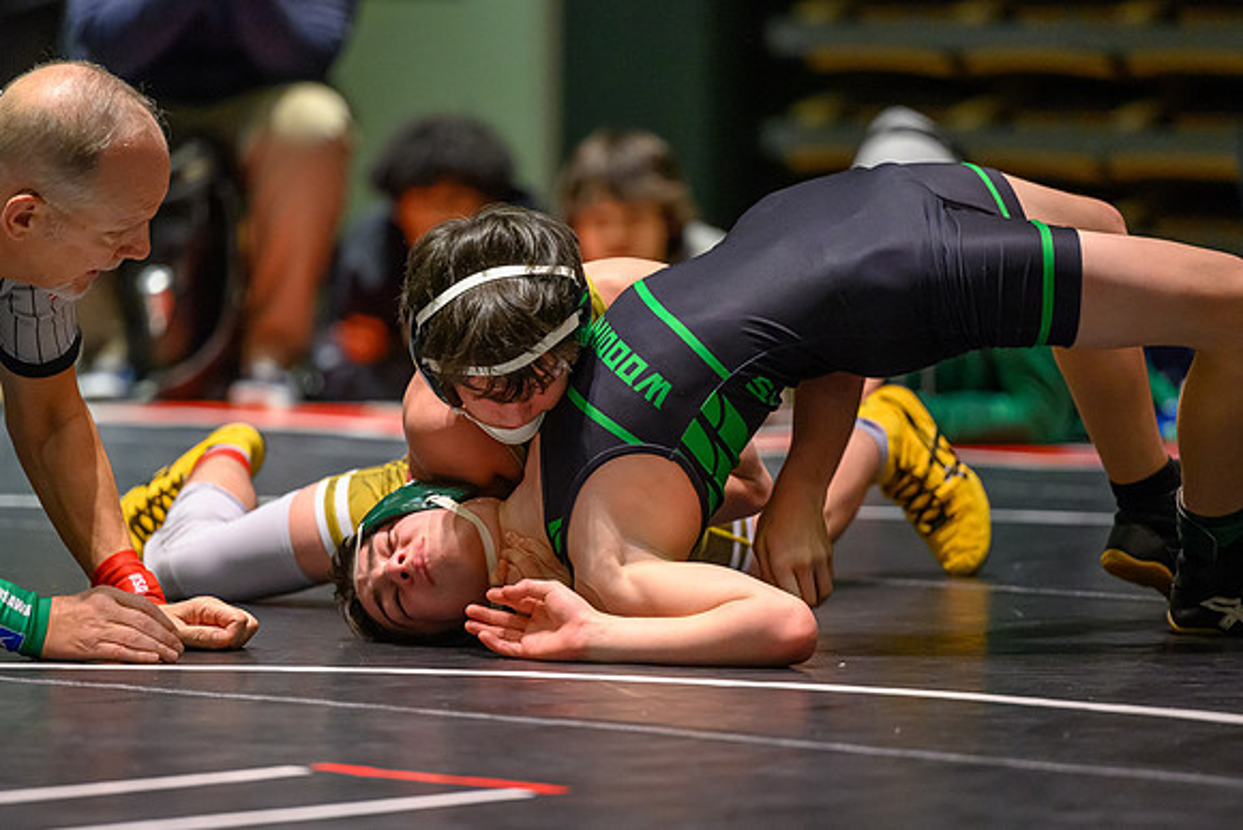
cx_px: 577
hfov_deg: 9.2
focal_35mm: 223
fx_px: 7692
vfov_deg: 6.2
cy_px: 424
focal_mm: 190
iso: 5600
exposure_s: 1/320
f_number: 2.8
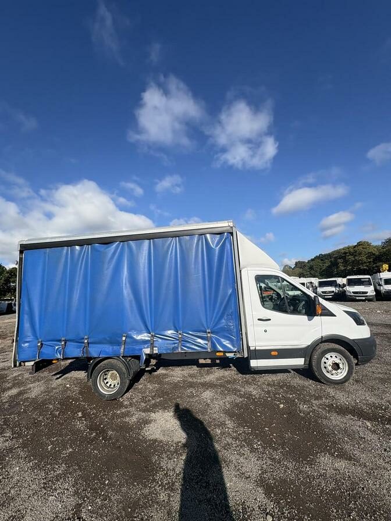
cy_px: 260
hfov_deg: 85.7
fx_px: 211
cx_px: 196
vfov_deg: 102.1
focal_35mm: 14
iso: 50
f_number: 2.2
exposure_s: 1/2494
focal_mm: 2.22
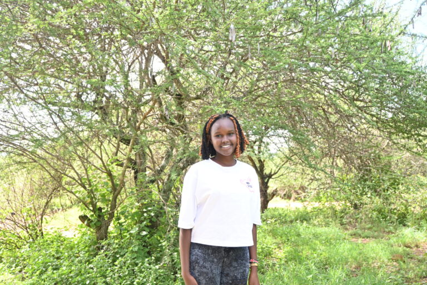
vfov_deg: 39.1
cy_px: 142
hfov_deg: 56.1
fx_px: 400
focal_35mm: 34
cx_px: 214
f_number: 4
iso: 360
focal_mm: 22.5
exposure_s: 1/250
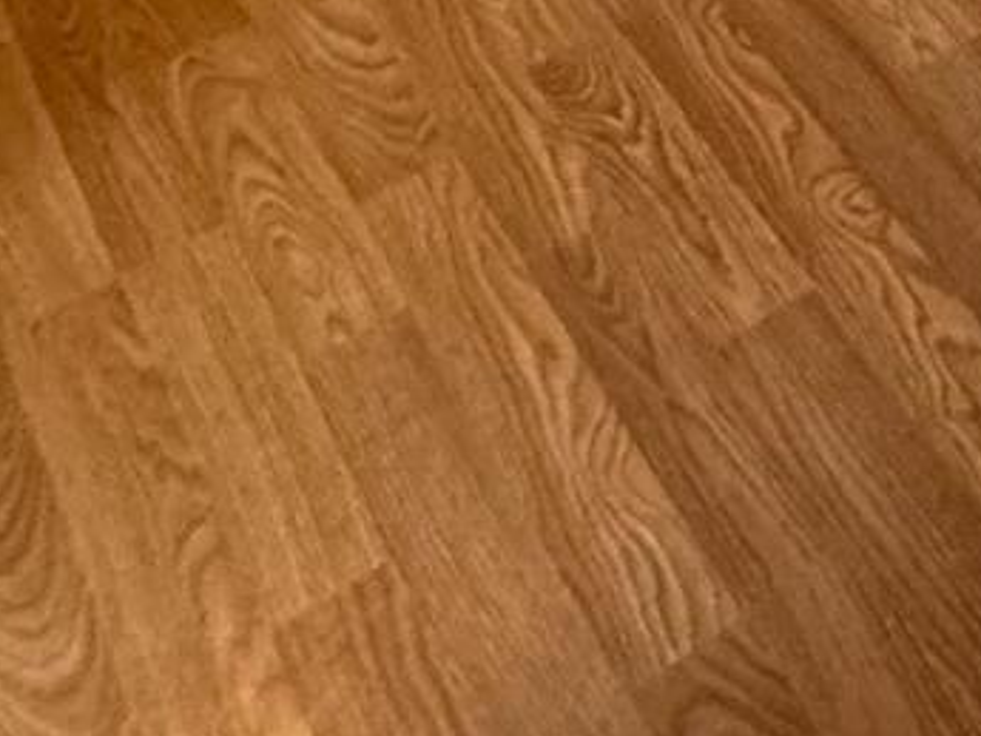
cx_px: 2025
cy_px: -1299
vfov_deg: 12.0
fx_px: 2353
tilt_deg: -10.8
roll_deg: -0.8
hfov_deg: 16.8
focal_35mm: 83
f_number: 2.2
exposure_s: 1/120
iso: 250
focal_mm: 2.22
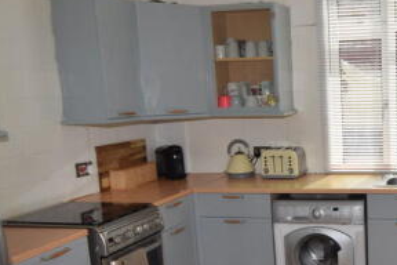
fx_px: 452
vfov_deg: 32.4
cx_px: 360
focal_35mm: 41
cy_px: 173
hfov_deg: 43.2
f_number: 6.3
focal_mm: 12
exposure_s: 1/160
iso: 100
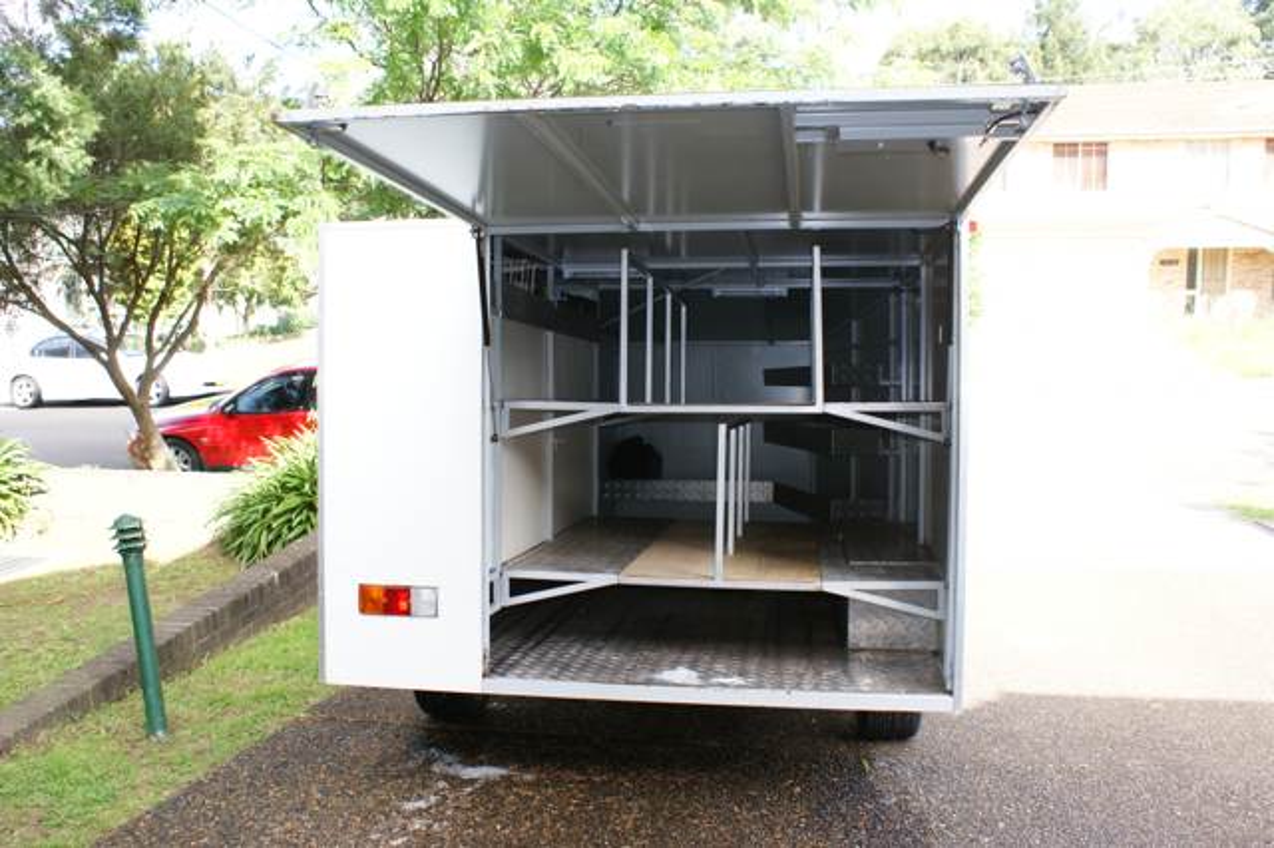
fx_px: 1061
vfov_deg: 43.6
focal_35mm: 30
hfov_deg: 62.0
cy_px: 424
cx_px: 637
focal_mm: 20
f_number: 5
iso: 125
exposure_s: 1/80
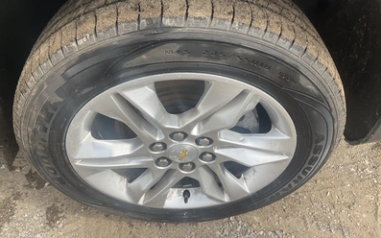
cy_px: 98
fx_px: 322
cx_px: 190
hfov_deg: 61.2
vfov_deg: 40.4
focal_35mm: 31
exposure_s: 1/568
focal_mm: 3
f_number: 1.8
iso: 25
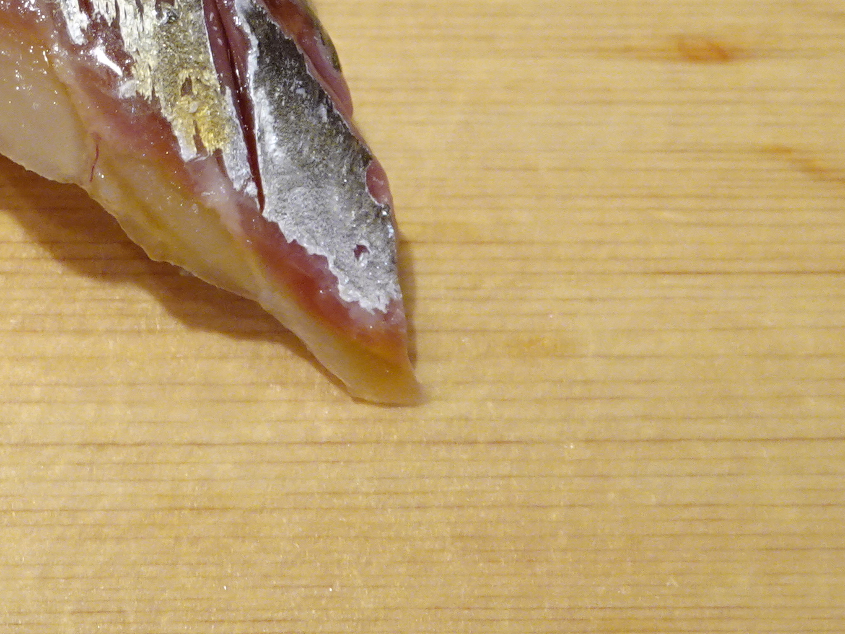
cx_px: -116
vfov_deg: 12.6
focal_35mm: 115
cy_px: -97
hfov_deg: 16.5
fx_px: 2807
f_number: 4.5
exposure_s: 1/40
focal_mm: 7.06
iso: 200
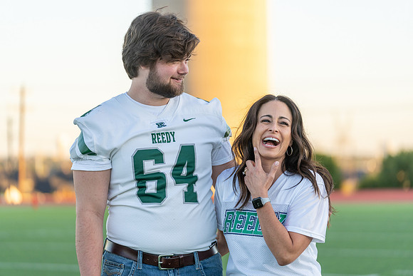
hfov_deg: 16.3
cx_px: 206
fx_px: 1446
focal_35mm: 126
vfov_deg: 10.9
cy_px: 138
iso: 320
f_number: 2.8
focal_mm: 126
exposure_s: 1/500
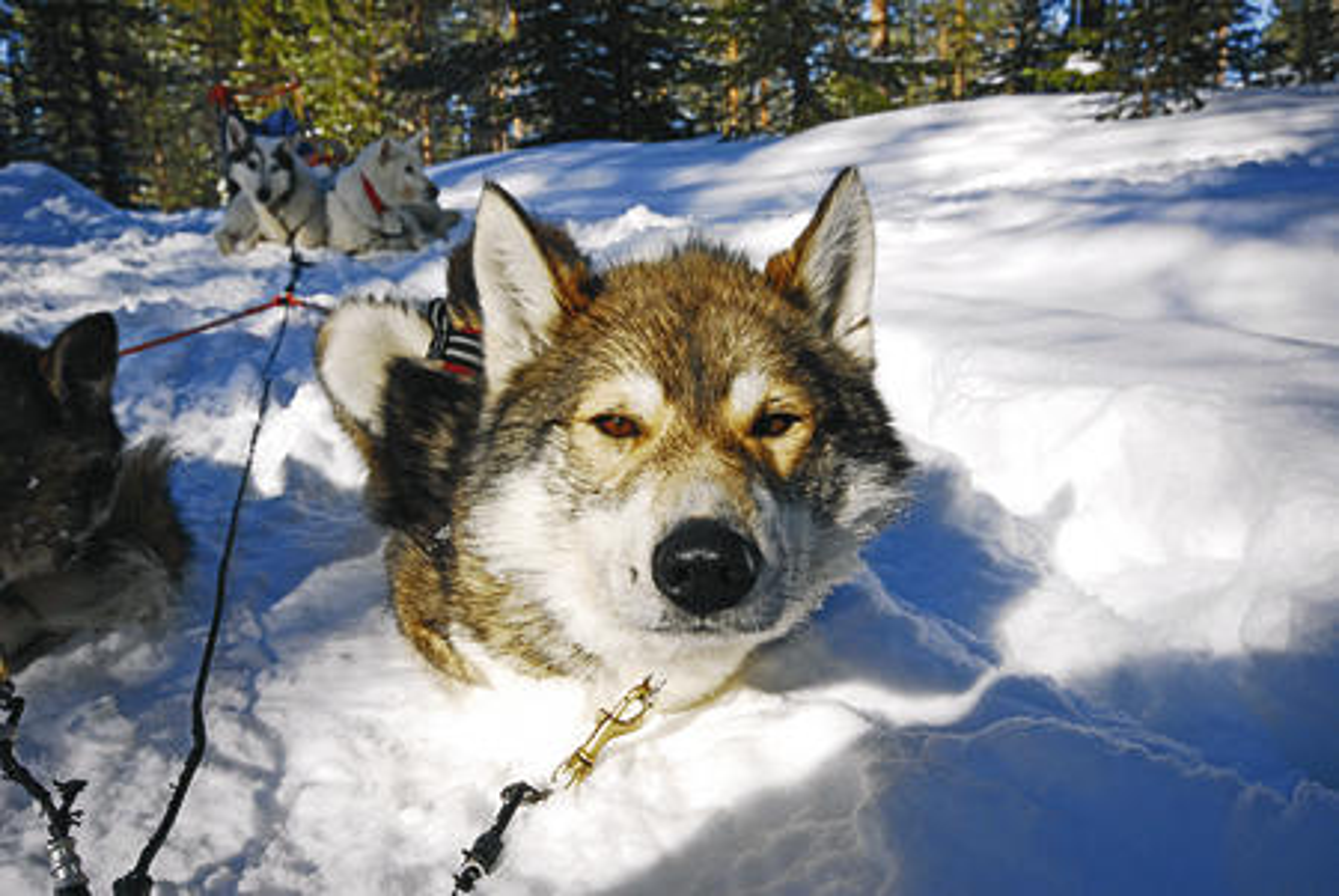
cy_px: 448
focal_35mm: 30
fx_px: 1117
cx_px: 670
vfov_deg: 43.7
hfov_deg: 61.9
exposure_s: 1/250
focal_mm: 20
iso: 200
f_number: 9
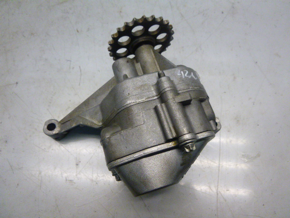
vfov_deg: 54.9
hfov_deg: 69.4
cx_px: 145
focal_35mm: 25
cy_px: 109
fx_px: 209
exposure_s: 1/60
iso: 320
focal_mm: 4.5
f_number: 3.9
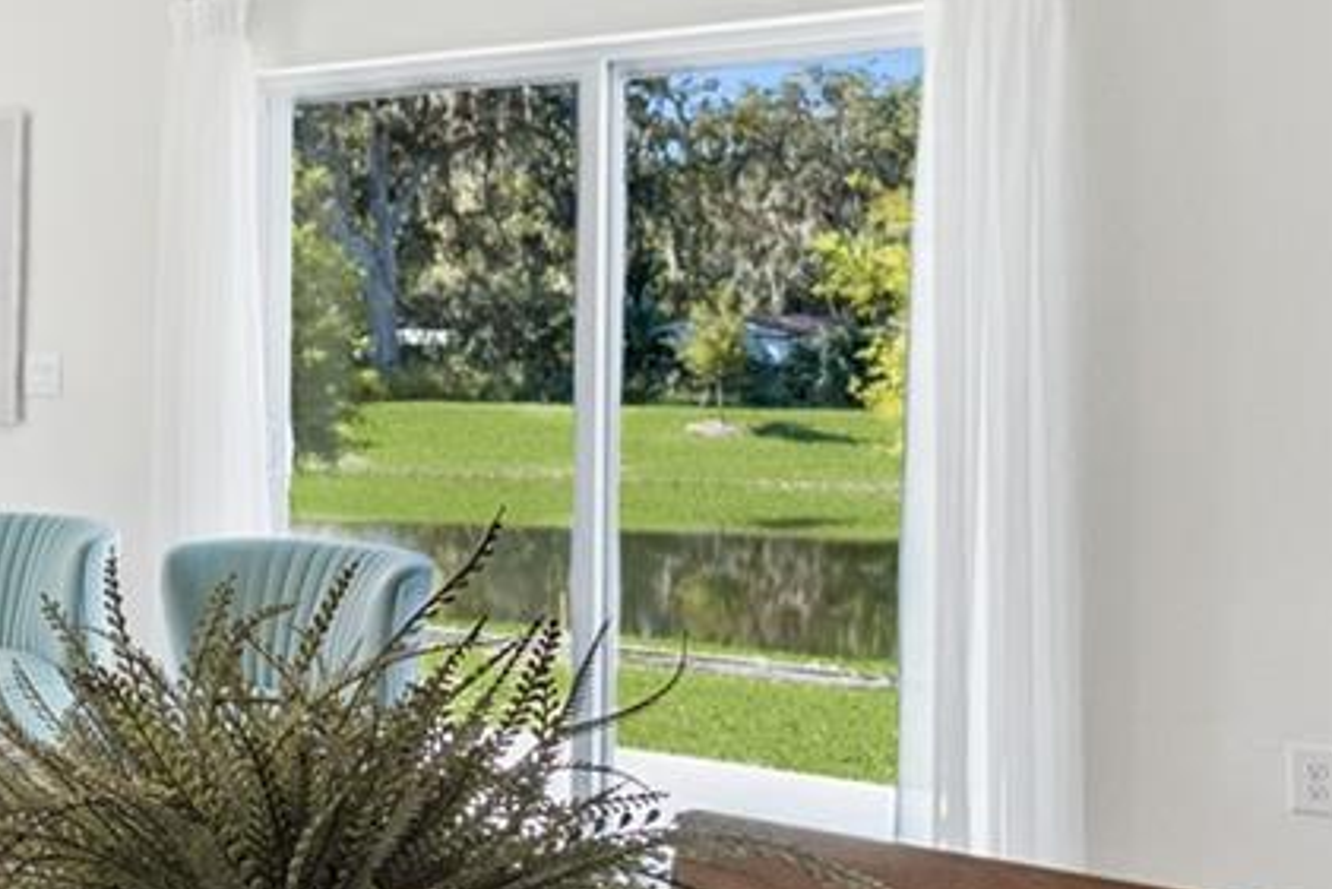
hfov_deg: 28.0
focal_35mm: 57
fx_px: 2110
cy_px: 316
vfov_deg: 23.7
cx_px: -468
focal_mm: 10
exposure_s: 1/125
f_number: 2.8
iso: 125
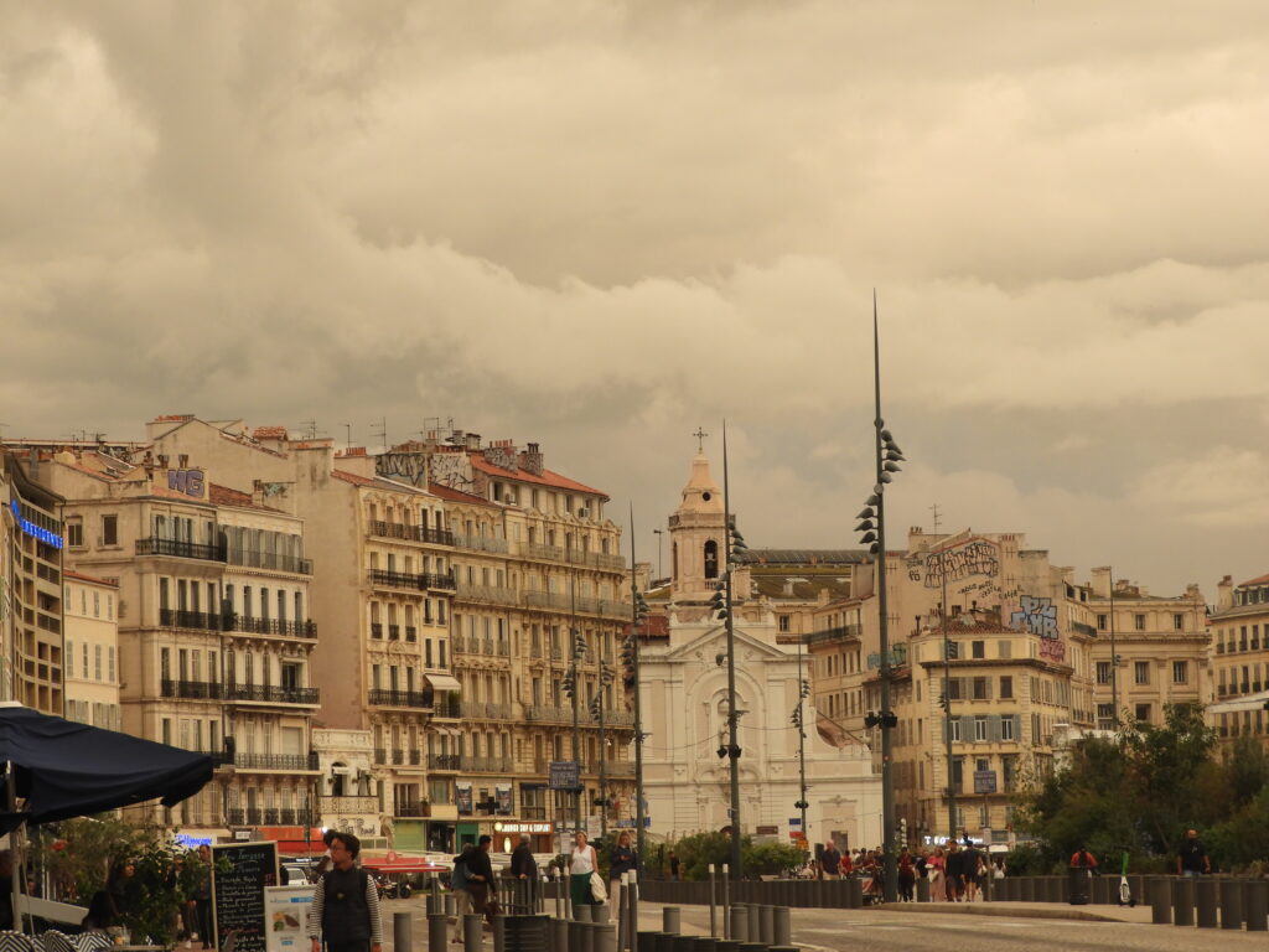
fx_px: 4216
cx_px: 634
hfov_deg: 17.1
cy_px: 476
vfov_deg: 12.9
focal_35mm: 115
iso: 200
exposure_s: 1/60
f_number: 5
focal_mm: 20.6
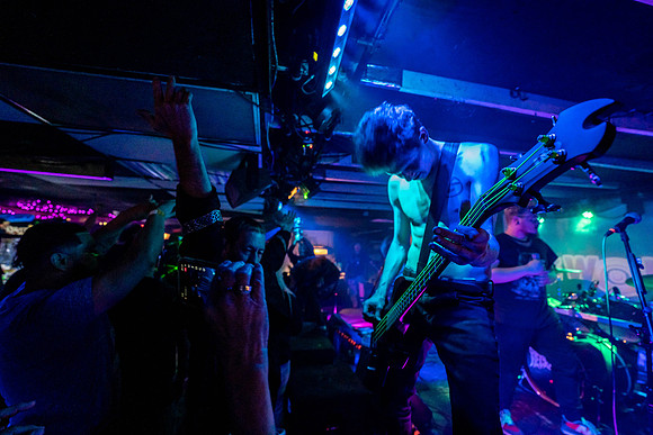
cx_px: 326
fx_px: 254
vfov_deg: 81.2
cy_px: 218
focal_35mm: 14
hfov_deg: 104.2
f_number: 2.8
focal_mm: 14
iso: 3200
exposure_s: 1/200
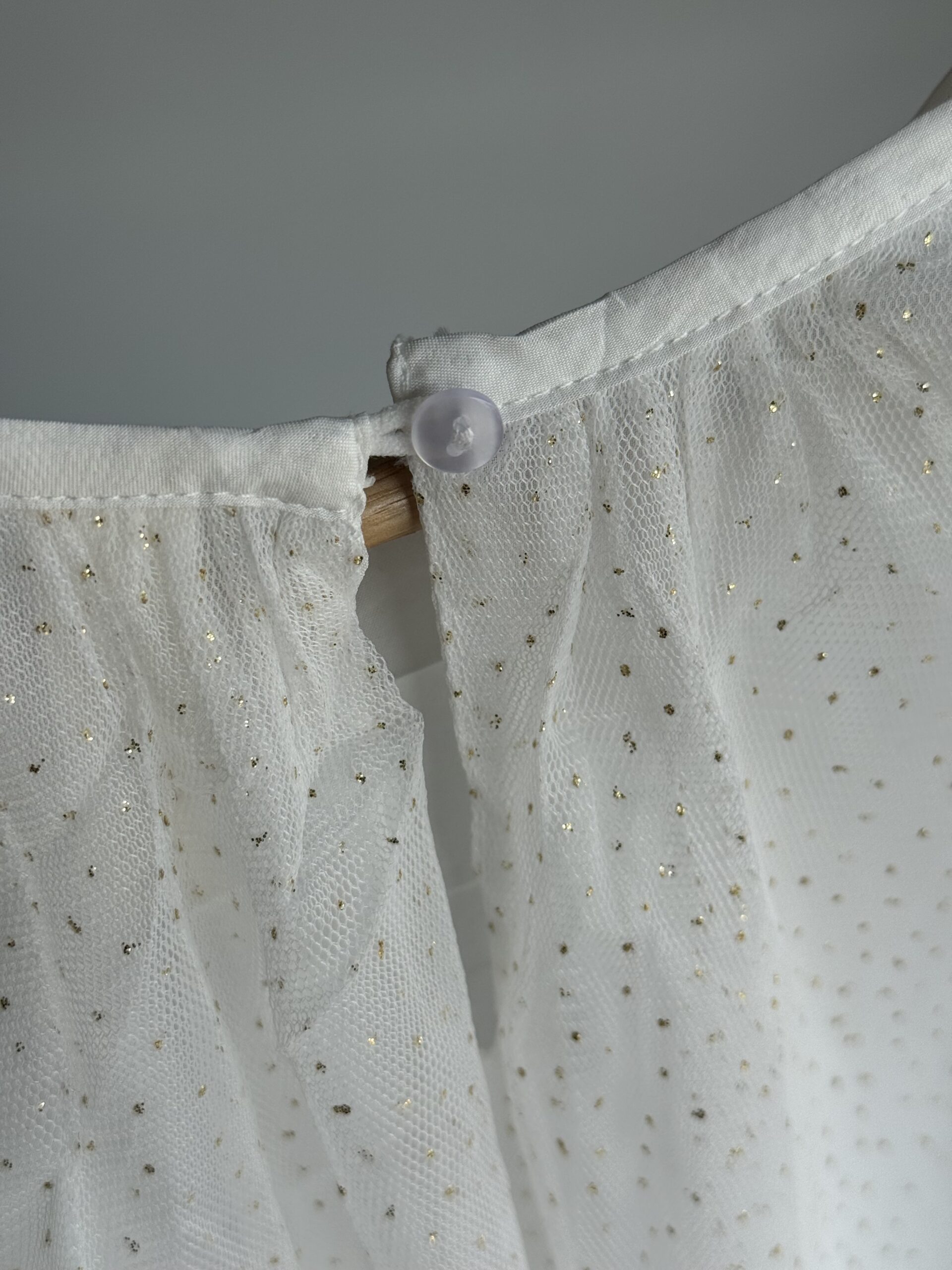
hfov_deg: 30.3
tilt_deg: -33.1
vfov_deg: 39.7
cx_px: 476
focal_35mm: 48
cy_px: 635
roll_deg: +10.6
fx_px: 1760
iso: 64
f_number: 1.78
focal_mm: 6.76
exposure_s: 1/1167
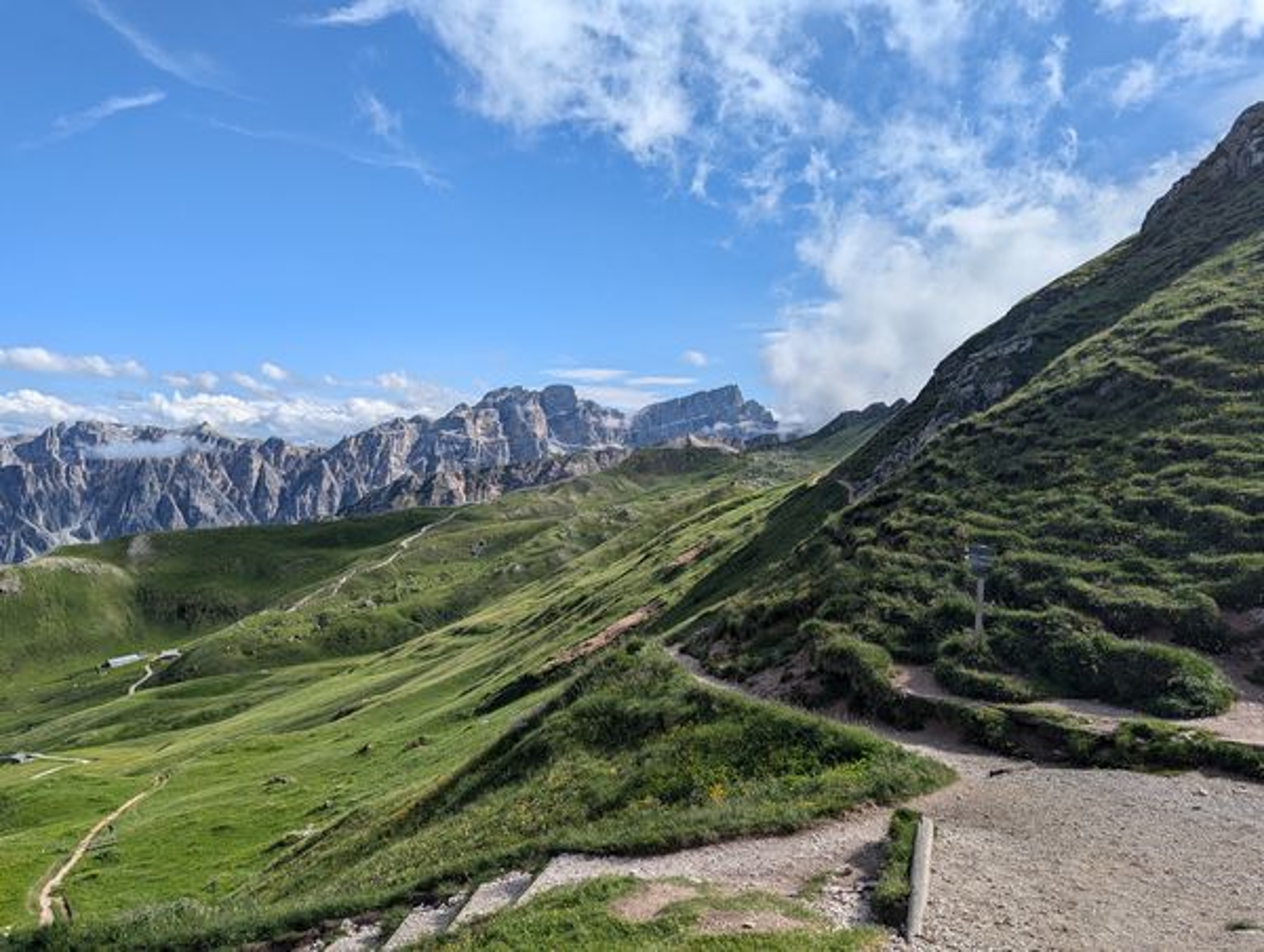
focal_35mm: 24
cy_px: 476
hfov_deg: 71.5
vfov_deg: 57.0
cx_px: 632
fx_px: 878
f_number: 1.85
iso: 45
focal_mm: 6.81
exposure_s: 1/3145
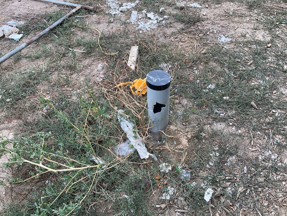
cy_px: 108
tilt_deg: -48.0
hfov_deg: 61.7
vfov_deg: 48.2
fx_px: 240
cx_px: 144
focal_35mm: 29
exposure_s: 1/100
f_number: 1.8
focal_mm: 3
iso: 25
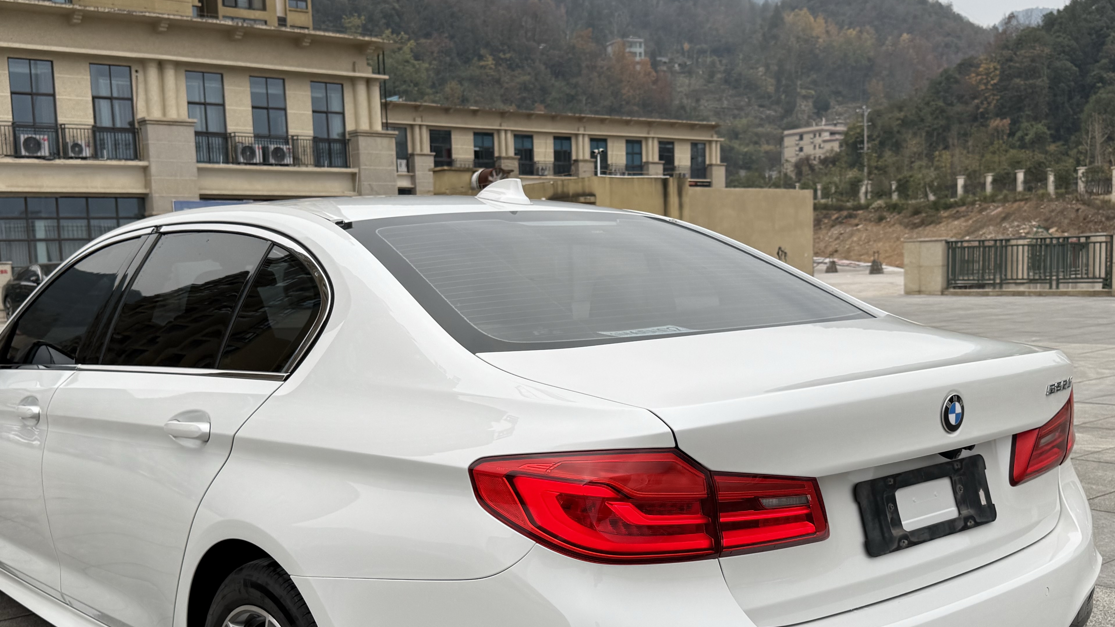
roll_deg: +3.0
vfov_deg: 30.3
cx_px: 552
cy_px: 396
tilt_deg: -3.7
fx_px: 1153
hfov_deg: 51.6
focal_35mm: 39
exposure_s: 1/1122
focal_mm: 6.76
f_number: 1.78
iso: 80
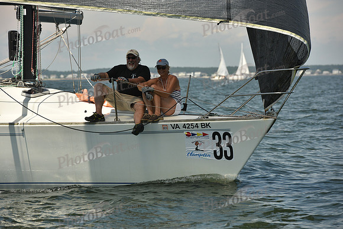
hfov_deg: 10.3
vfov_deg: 6.9
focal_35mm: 200
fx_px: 1906
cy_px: 114
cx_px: 172
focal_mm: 200
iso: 320
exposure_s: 1/1600
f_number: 9
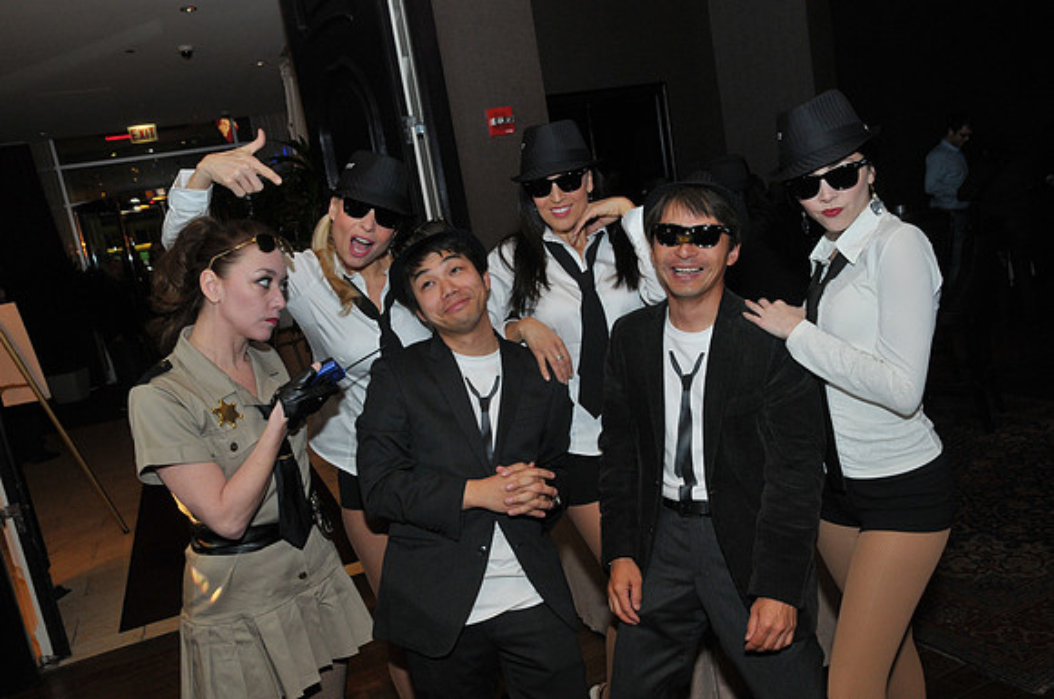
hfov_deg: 64.6
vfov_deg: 45.5
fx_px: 833
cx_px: 527
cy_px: 350
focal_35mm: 28
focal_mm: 19
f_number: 5.6
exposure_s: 1/40
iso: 640
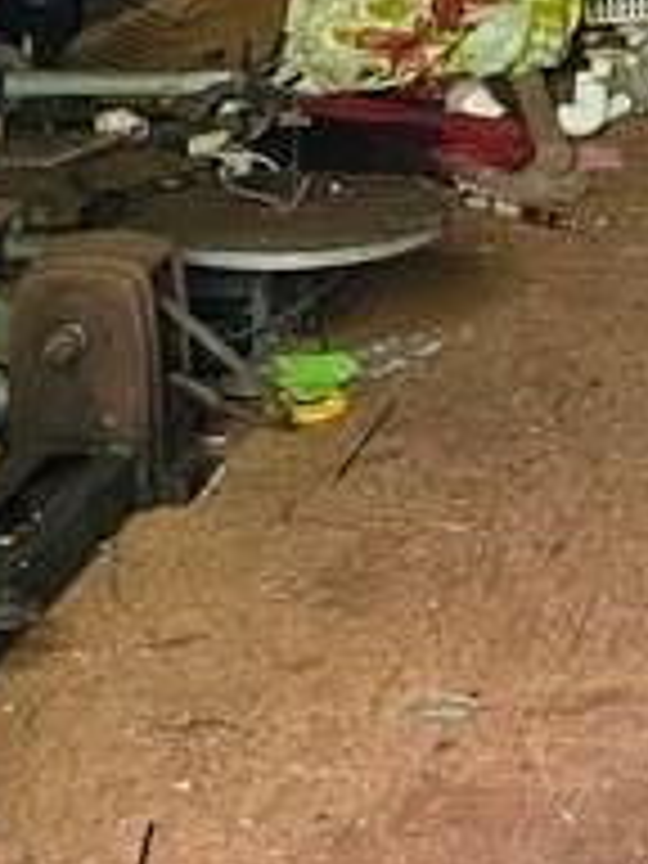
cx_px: 1204
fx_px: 2820
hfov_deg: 12.0
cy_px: -324
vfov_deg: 16.3
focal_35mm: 113
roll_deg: -2.9
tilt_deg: -7.4
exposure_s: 1/60
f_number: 1.5
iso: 250
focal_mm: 5.7
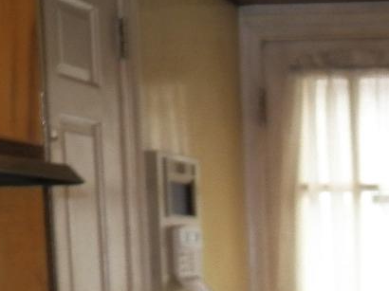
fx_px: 1224
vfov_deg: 12.6
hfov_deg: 16.3
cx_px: 607
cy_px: 492
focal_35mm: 109
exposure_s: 1/50
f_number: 2.8
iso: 125
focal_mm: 5.5
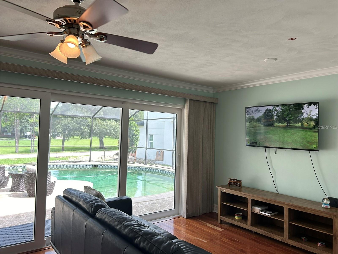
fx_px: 254
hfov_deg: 67.3
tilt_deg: +1.9
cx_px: 169
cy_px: 127
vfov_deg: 53.1
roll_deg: -1.8
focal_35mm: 26
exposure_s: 1/120
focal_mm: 5.7
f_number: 1.5
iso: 80
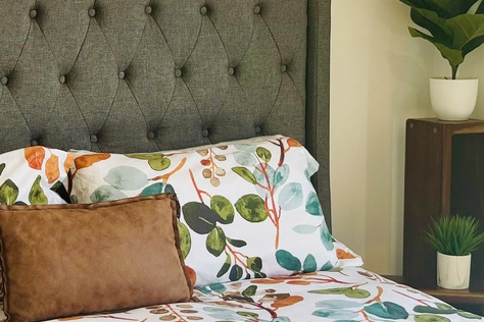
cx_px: 67
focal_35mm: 79
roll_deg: +1.7
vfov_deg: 17.2
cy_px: 119
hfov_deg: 25.0
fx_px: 1062
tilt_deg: -5.2
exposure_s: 1/121
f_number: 1.78
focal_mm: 6.76
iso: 160
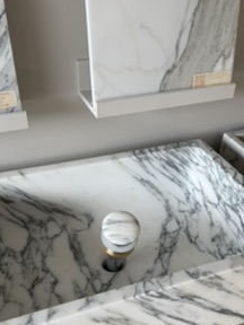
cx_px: 121
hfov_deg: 36.0
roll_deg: -2.6
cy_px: 229
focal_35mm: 40
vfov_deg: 45.7
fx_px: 376
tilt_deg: -39.9
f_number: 1.78
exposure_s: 1/192
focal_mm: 6.76
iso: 64
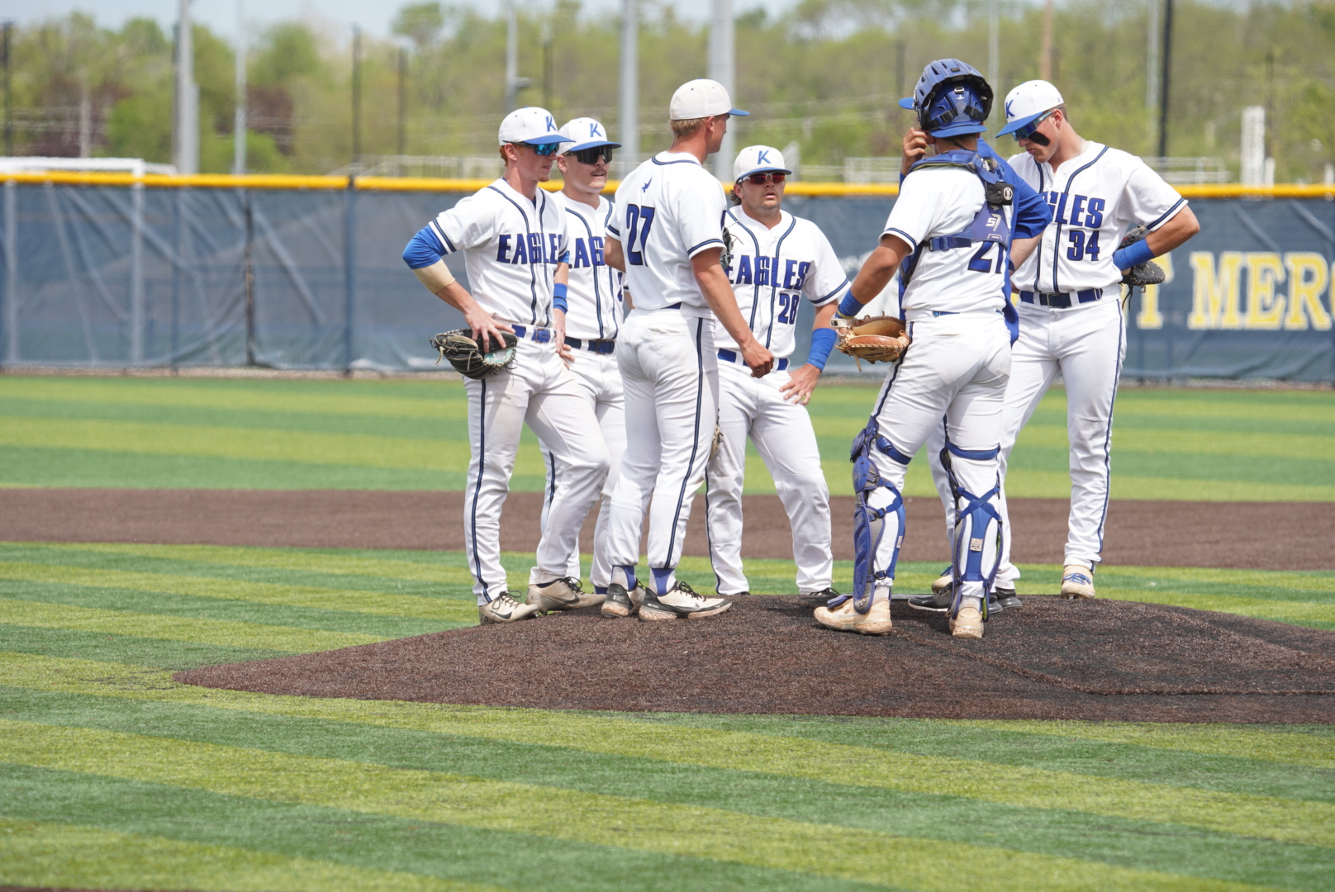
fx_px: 10131
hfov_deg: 7.5
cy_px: 446
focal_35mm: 273
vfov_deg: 5.0
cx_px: 668
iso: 160
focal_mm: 273
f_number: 7.1
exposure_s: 1/400
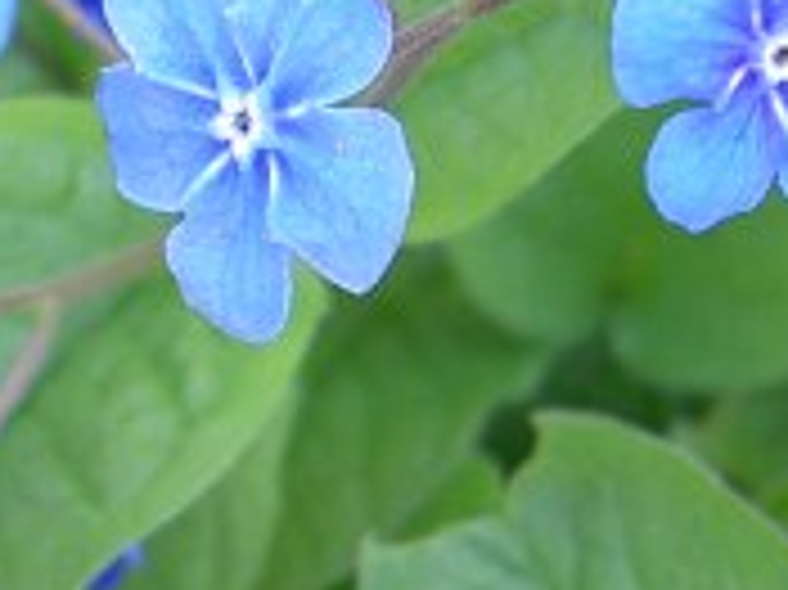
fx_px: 3799
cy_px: 214
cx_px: 221
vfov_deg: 8.9
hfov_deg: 11.8
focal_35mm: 167
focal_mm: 8
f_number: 2.8
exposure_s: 1/80.6
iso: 100
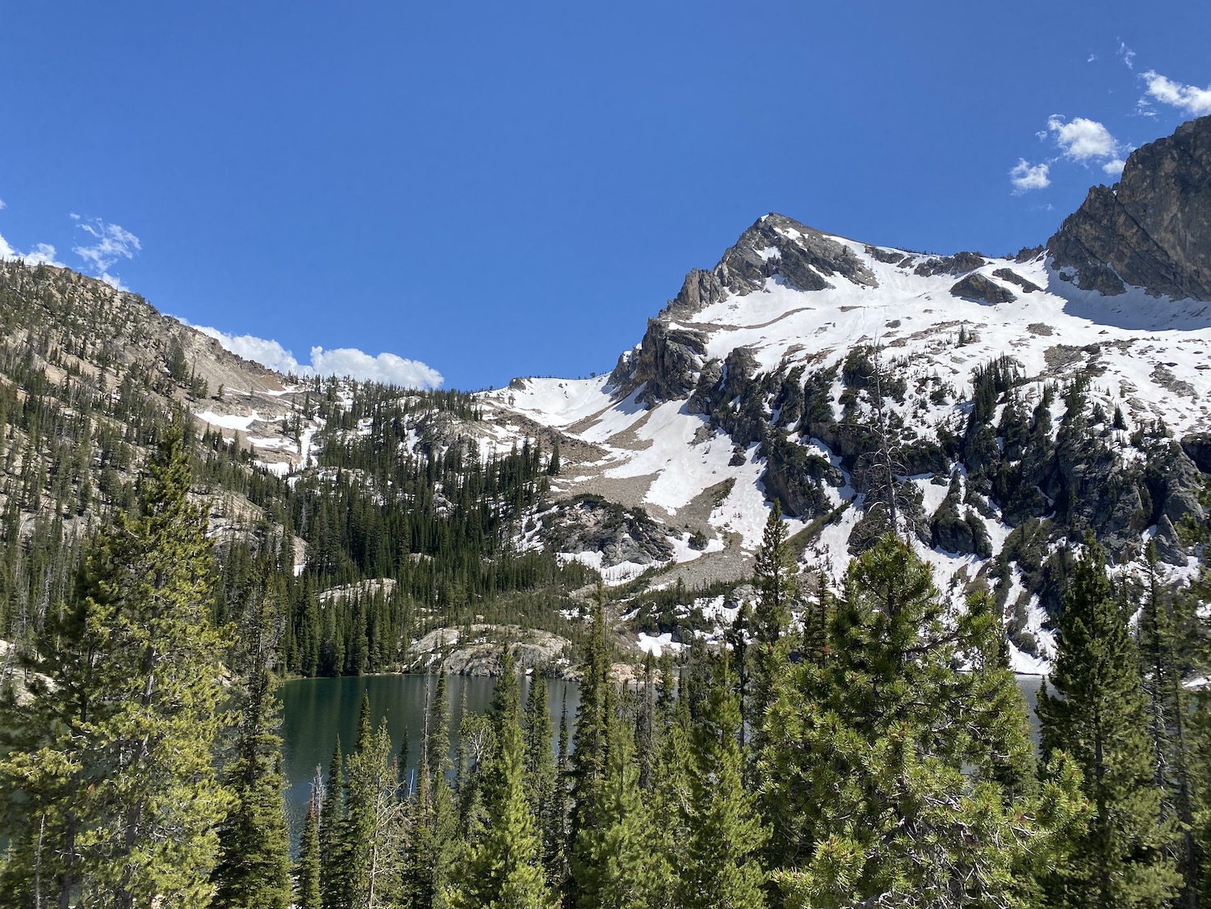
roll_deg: -0.4
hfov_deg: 67.3
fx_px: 910
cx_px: 606
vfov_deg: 53.1
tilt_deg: +7.4
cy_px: 454
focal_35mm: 26
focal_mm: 4.25
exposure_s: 1/2755
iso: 32
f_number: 1.8
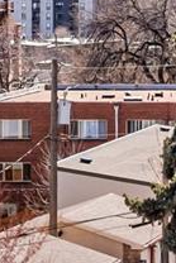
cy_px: -91
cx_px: 441
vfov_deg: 7.1
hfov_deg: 4.7
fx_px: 2108
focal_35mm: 288
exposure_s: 1/2000
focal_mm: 50
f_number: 2
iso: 200
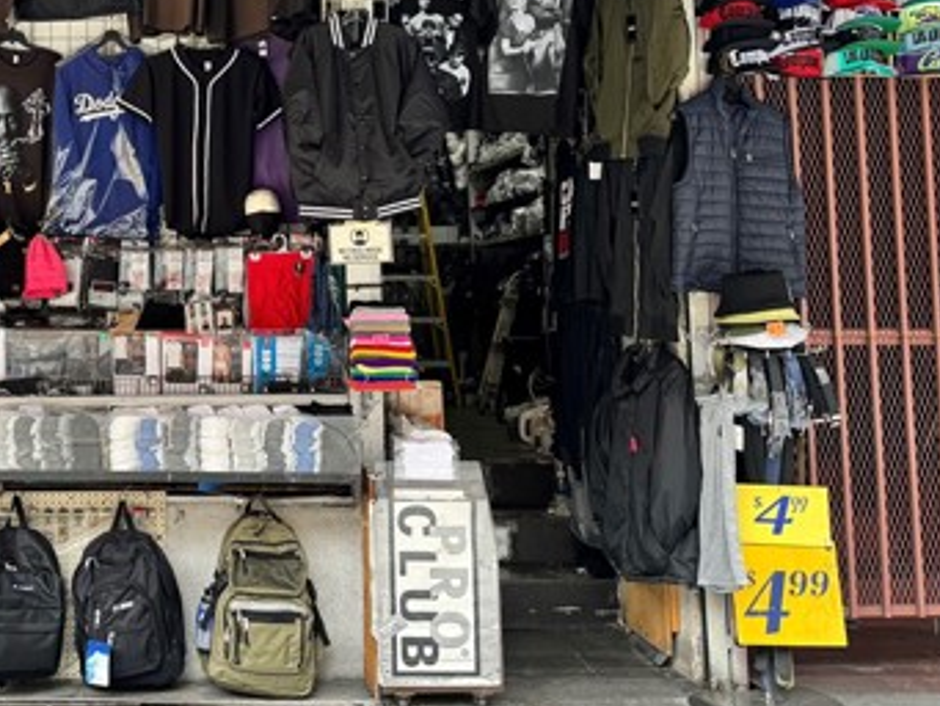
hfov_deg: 39.8
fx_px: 1222
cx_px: 143
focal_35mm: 45
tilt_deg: +5.7
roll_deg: +0.2
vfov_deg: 31.6
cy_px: 176
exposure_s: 1/160
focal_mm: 6.76
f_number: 1.78
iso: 64
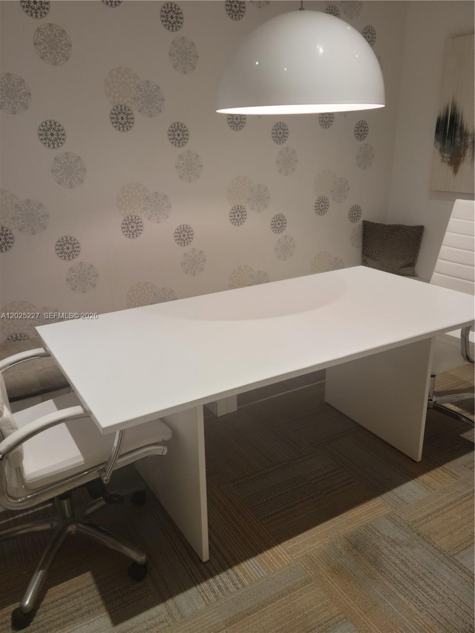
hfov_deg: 49.7
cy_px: 316
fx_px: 512
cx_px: 238
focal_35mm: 28
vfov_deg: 63.4
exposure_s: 1/60
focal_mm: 5.9
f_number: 2
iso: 100
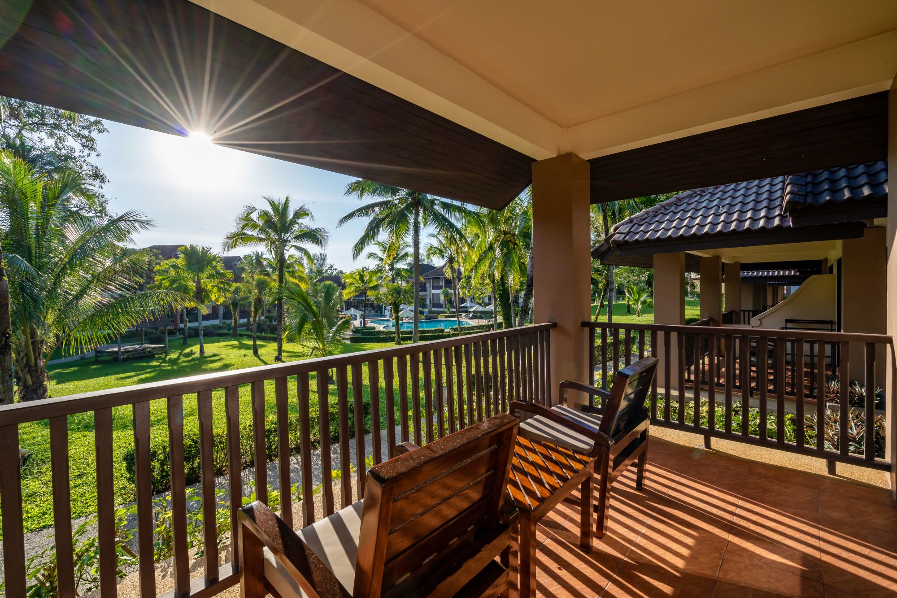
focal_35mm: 16
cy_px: 299
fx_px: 399
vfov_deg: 73.7
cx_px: 448
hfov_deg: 96.7
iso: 100
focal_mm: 16
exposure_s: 1/40
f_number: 11
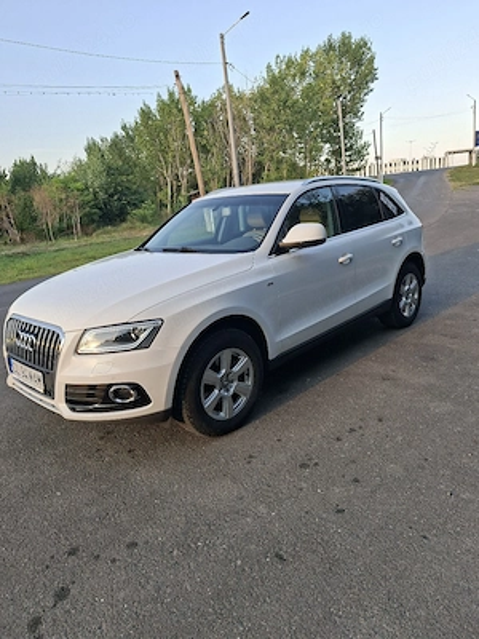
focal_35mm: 23
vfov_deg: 73.9
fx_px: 424
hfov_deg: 58.9
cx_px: 240
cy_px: 320
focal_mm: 5.54
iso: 50
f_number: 1.8
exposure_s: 1/526
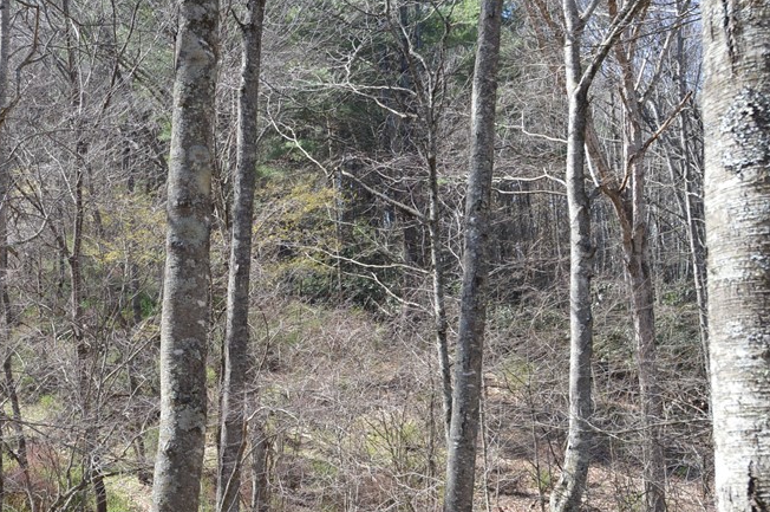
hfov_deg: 32.6
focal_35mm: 60
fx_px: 1282
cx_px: 171
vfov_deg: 22.5
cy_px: 307
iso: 140
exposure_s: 1/125
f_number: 5.6
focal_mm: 24
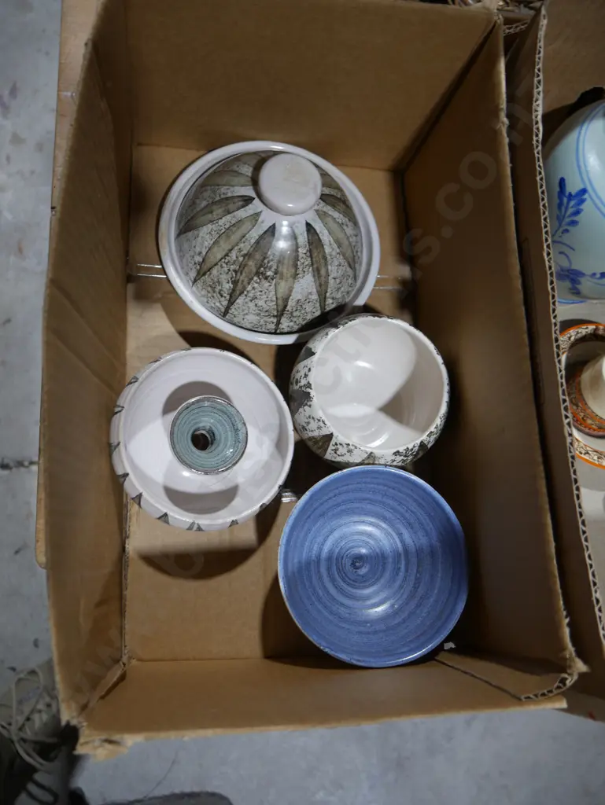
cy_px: 402
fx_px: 652
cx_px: 302
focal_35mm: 28
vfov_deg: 63.4
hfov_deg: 49.8
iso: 200
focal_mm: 14
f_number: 3.5
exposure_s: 1/100
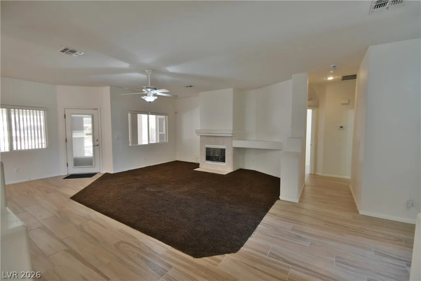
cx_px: 210
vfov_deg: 77.4
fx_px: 176
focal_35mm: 15
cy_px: 140
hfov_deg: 100.4
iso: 1000
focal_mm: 10
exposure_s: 1/20
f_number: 7.1
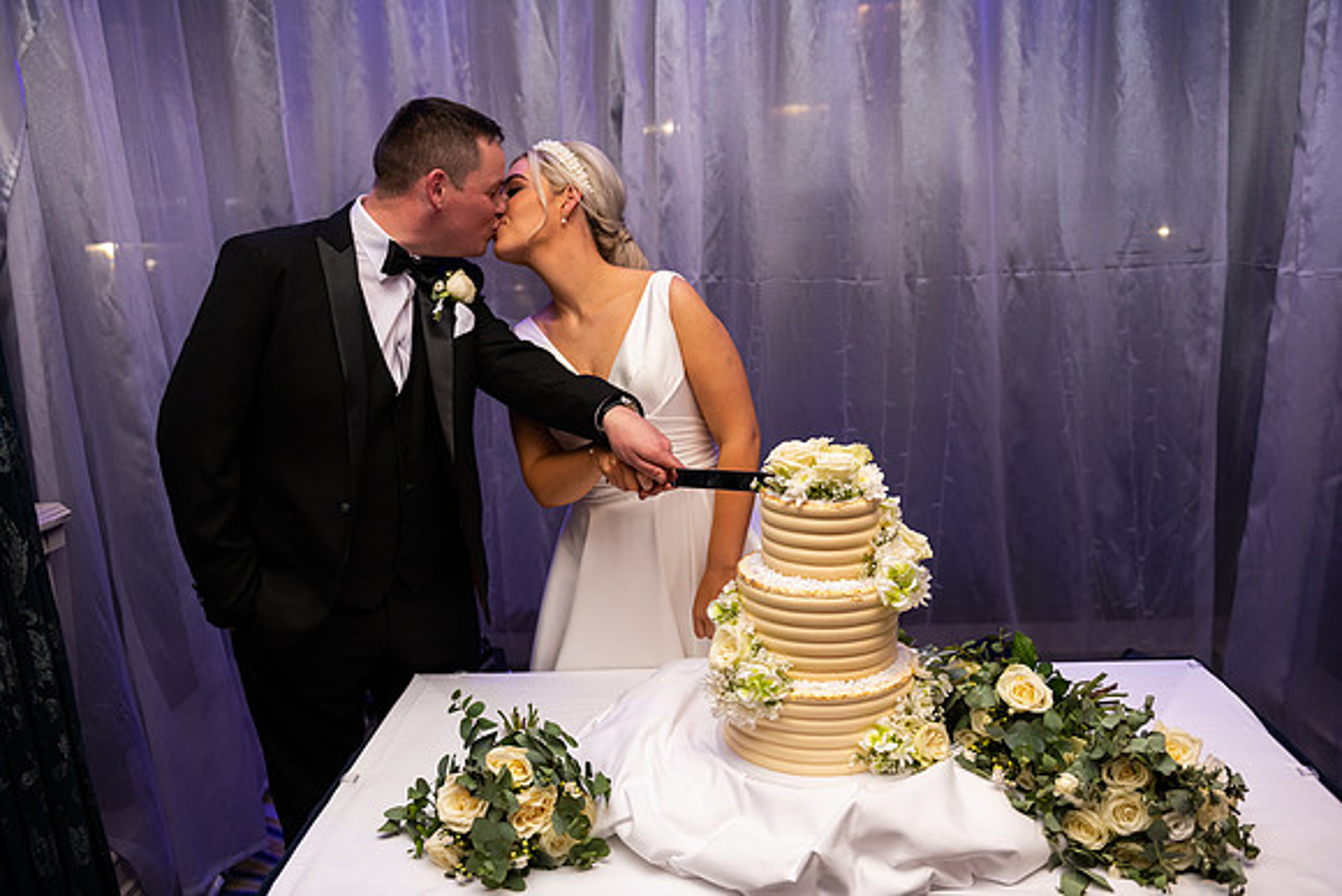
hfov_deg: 65.5
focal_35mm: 28
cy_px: 448
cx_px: 671
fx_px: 1044
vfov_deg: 46.4
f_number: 3.5
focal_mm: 28
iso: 640
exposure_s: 1/160
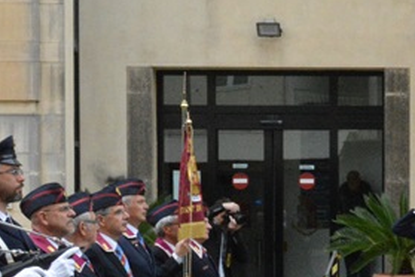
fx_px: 1637
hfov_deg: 13.8
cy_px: 301
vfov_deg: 9.6
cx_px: 571
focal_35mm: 142
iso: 3200
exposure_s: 1/200
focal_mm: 22
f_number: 14
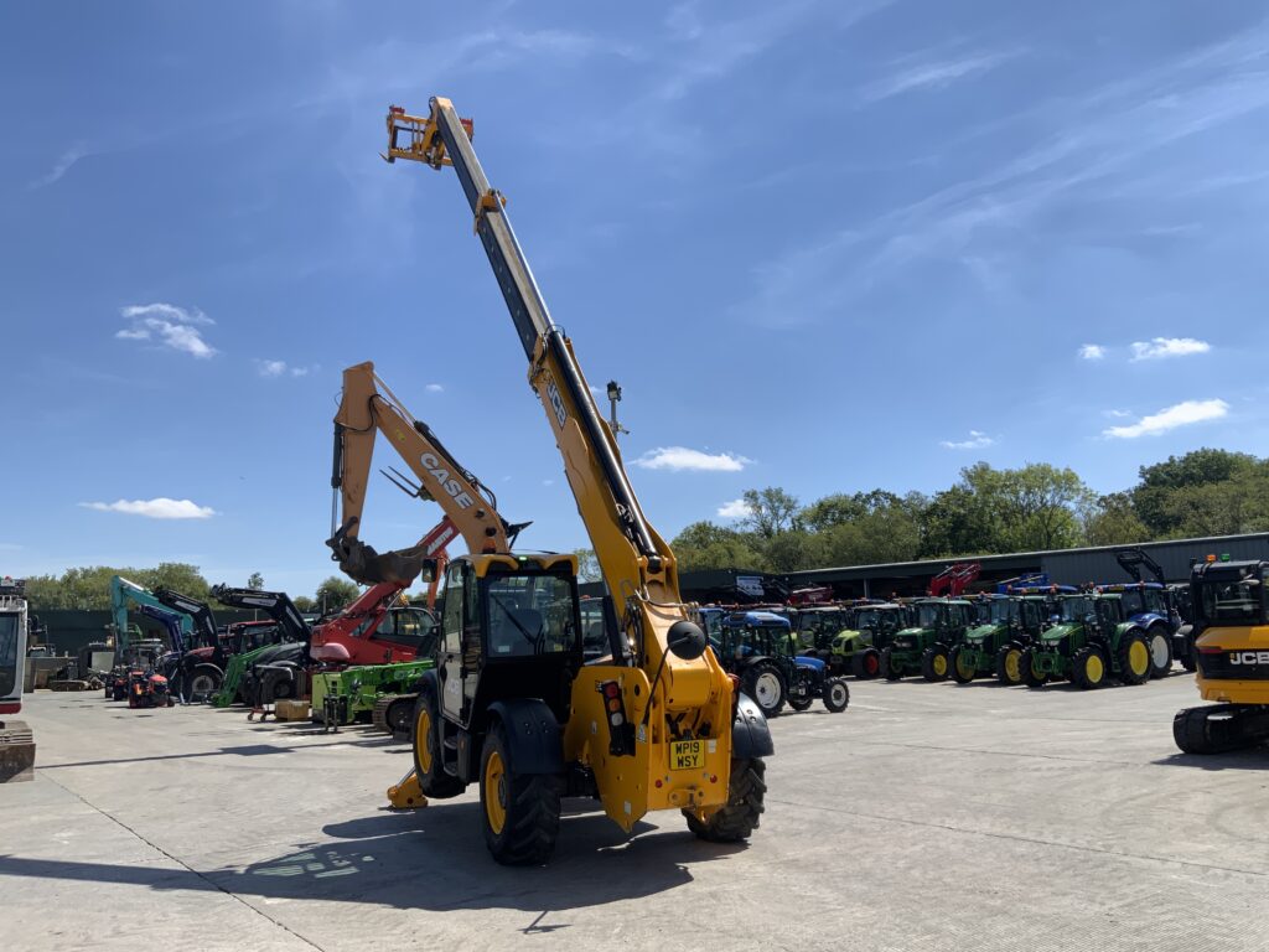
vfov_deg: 48.2
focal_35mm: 29
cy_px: 476
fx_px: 1063
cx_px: 634
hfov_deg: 61.7
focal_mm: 3
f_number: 1.8
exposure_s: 1/1121
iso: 16
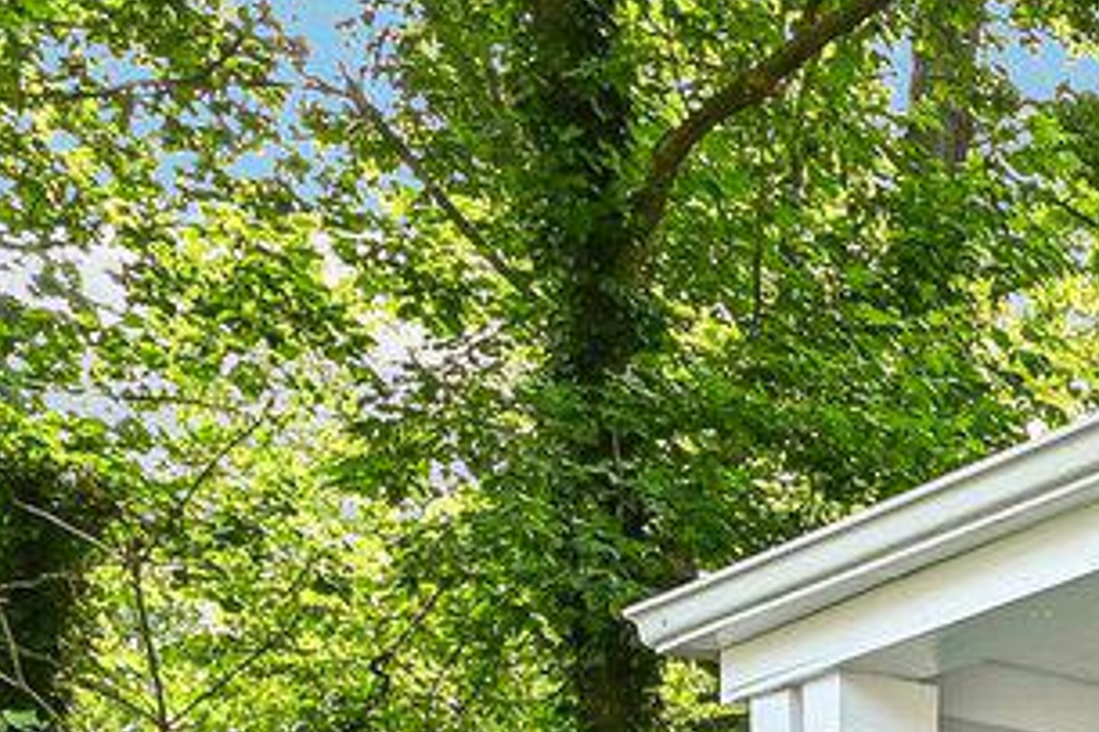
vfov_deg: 13.0
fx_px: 2868
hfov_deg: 15.9
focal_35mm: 94
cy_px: 1358
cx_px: 2324
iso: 100
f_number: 8
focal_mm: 14
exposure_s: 1/30
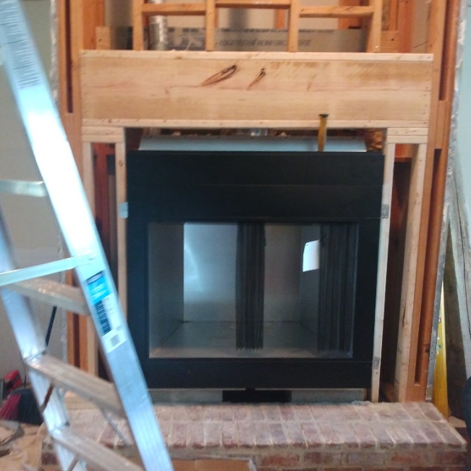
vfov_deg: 62.9
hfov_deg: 62.8
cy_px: 229
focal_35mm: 25
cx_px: 209
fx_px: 385
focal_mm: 3.54
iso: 797
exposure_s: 1/30
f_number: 2
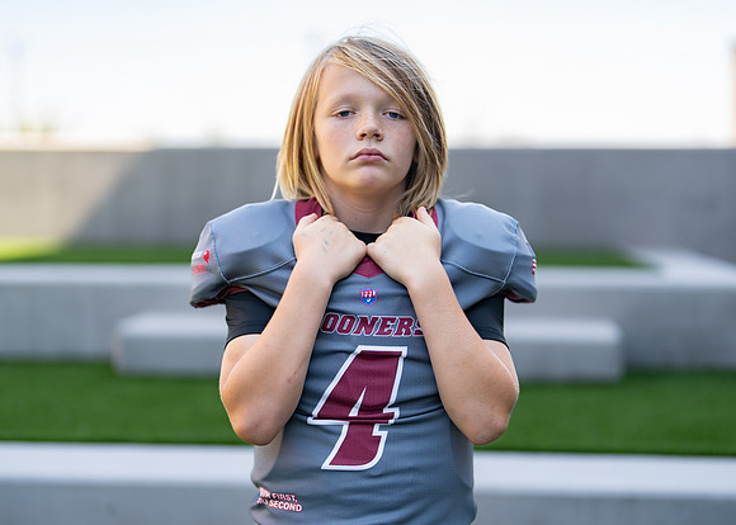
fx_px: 1230
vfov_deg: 24.1
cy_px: 281
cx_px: 378
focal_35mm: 59
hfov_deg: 33.3
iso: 100
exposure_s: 1/1600
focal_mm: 50
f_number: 1.2
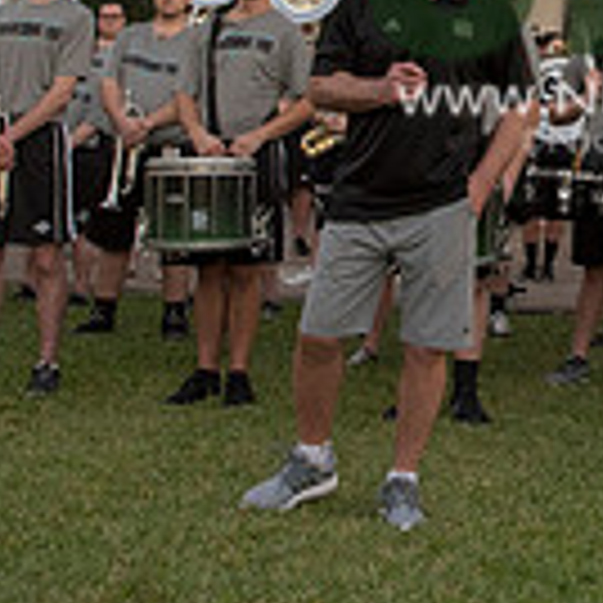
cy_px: -61
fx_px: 1892
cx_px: 706
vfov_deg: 17.5
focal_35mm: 96
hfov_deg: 17.3
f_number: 3.2
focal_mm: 26
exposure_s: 1/800
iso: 2000
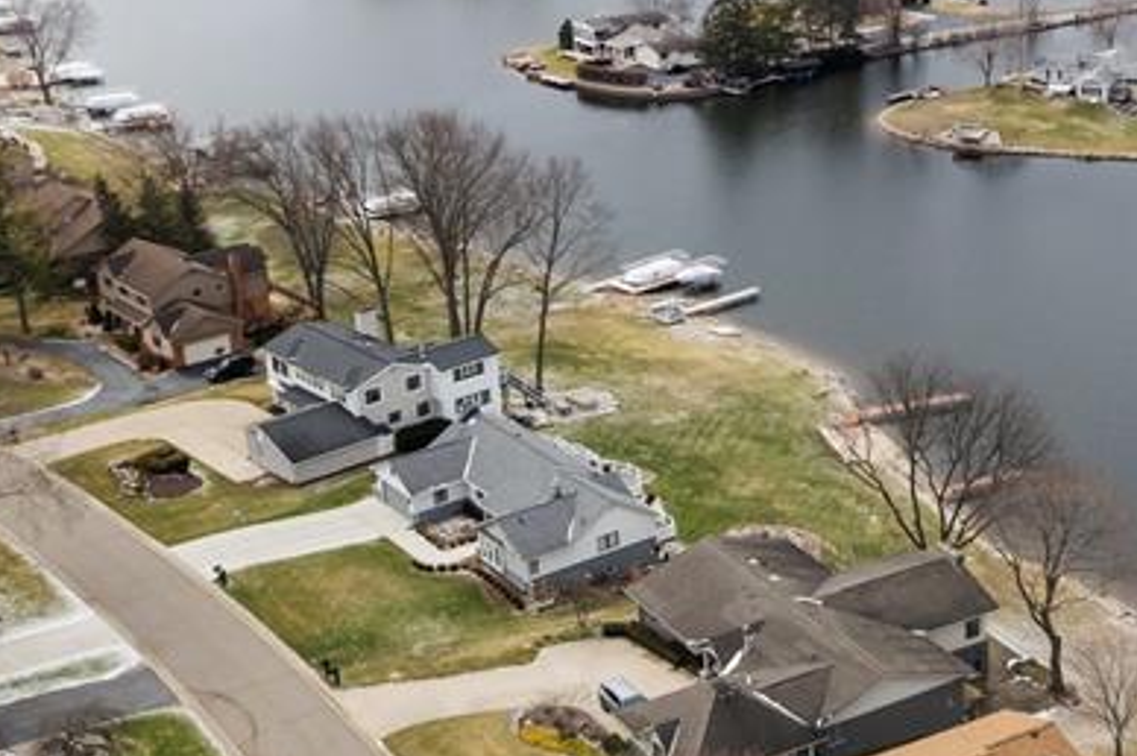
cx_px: 859
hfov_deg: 33.8
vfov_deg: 23.2
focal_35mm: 58
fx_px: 1830
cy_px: 239
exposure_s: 1/80
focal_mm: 8.38
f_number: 2.8
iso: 100
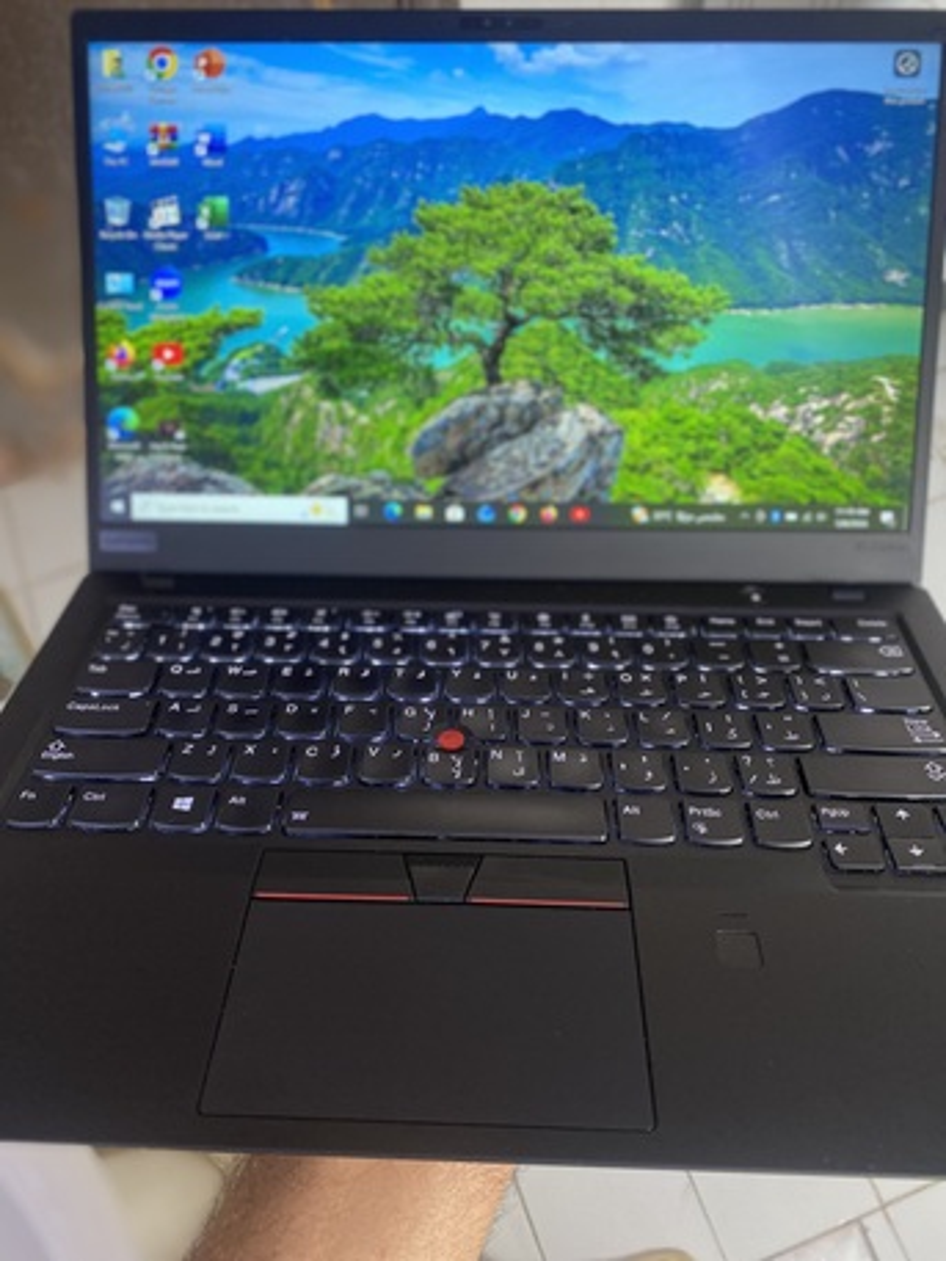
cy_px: 630
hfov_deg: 53.1
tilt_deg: -68.2
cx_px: 473
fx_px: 947
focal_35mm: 26
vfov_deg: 67.3
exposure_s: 1/59
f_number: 1.8
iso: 200
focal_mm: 4.25
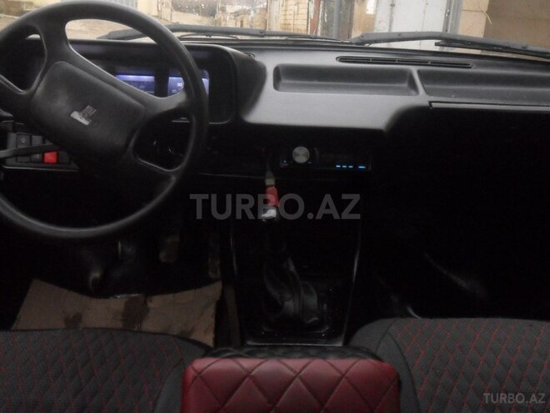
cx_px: 275
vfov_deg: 38.7
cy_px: 206
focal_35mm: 37
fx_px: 588
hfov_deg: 50.1
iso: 400
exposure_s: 1/45
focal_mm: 6.6
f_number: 4
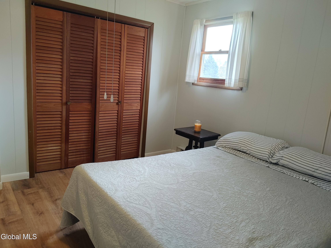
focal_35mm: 26
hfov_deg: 67.3
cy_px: 124
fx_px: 249
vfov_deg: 53.1
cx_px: 166
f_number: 1.8
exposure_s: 1/60
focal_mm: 4.81
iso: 200
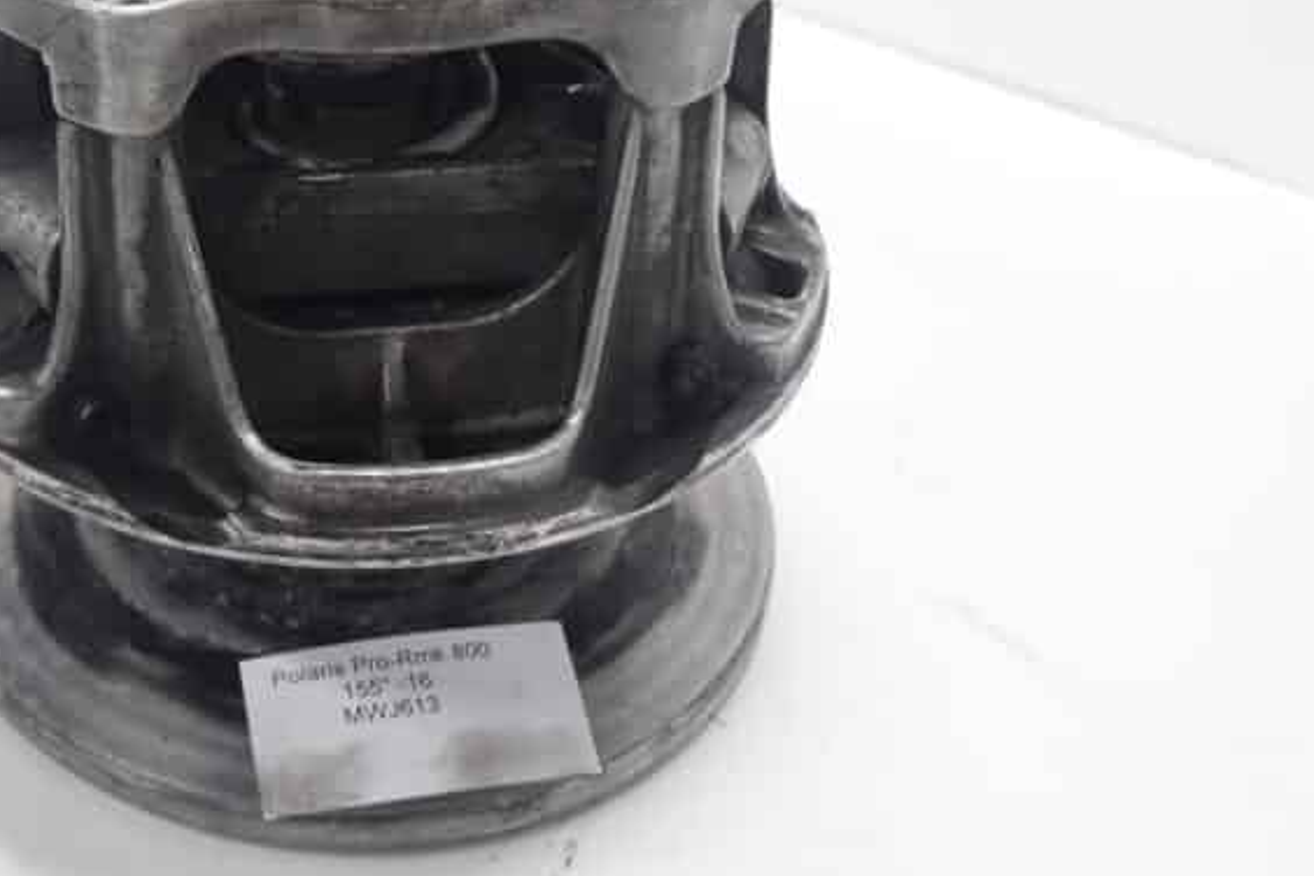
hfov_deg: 39.6
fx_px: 1788
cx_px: 391
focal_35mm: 49
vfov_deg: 27.4
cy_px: 302
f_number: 3.5
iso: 320
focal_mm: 18
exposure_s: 1/60
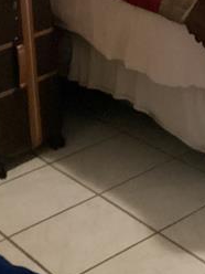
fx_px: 758
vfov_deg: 18.6
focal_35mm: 96
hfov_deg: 14.8
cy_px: -112
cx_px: 252
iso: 800
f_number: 2.4
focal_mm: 3.3
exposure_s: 1/30
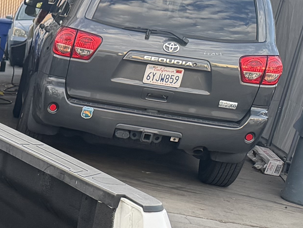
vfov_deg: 12.5
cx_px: -288
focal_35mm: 110
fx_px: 963
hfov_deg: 14.9
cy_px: 382
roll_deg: +2.4
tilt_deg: -19.2
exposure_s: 1/287
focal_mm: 6.76
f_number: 1.78
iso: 80
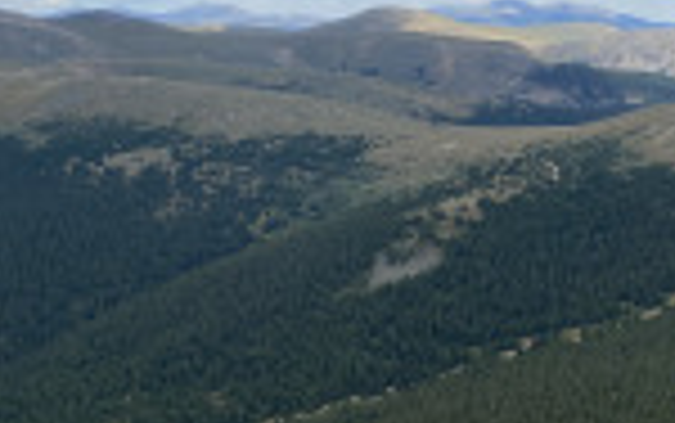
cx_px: 774
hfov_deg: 27.5
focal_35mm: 67
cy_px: 288
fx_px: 1233
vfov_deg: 19.4
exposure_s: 1/2066
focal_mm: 4.25
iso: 32
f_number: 1.8
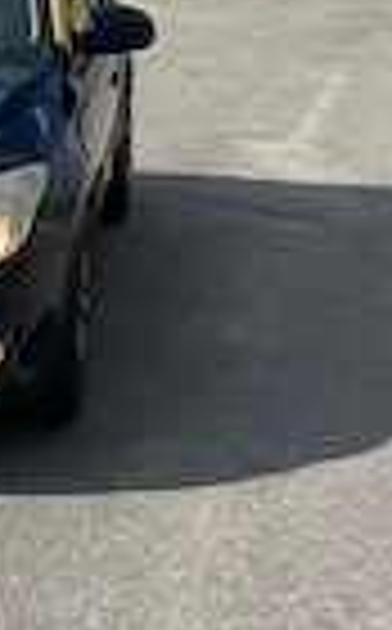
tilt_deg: -12.5
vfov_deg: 26.1
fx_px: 1356
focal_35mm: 79
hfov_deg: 15.0
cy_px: 252
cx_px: -225
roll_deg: +2.1
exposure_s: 1/3745
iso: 50
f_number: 1.6
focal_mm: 5.1
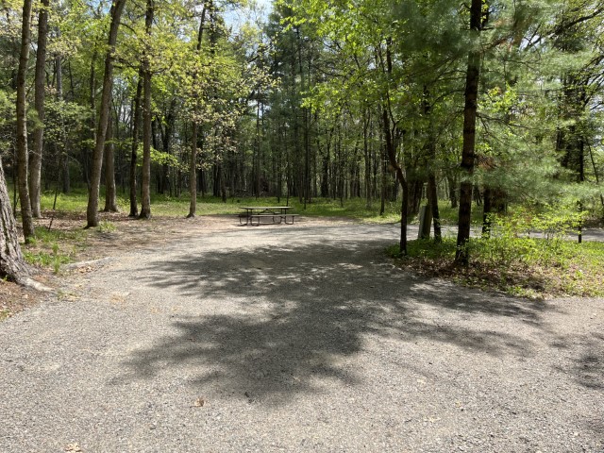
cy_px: 226
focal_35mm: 26
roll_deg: +1.7
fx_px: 454
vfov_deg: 53.1
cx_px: 302
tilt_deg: -3.5
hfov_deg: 67.3
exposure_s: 1/1279
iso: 50
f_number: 1.6
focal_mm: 5.1
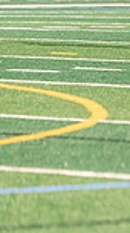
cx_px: 425
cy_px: 2
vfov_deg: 3.0
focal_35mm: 722
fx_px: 4444
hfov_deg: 1.7
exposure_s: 1/640
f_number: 2.8
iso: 3200
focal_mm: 180
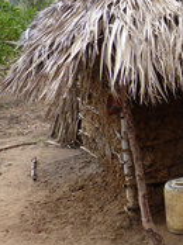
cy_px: 129
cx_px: 336
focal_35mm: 77
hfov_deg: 16.0
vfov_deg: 25.4
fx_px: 544
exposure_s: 1/200
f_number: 4
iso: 80
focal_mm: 4.8
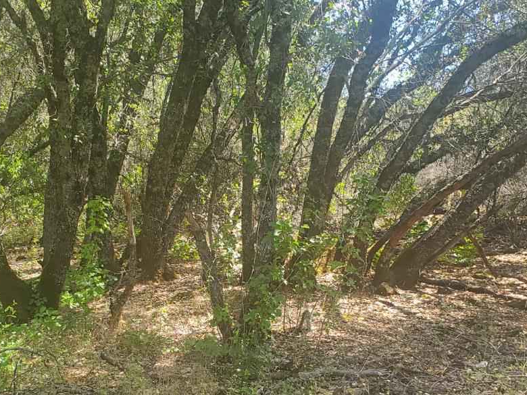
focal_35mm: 50
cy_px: 293
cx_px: 194
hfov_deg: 37.9
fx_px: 761
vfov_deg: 28.7
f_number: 2.4
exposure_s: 1/144
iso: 50
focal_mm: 4.3
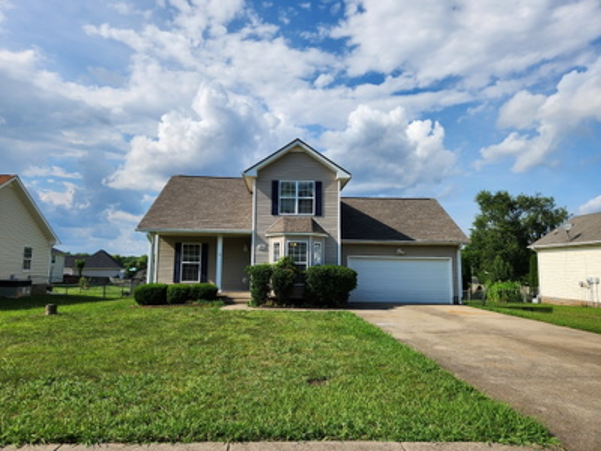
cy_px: 226
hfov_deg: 73.9
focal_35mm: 23
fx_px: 399
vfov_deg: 58.9
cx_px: 300
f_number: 1.8
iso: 20
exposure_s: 1/2510
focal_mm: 5.4
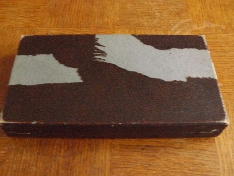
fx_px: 257
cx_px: 111
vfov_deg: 37.7
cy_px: 86
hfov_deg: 48.9
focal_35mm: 38
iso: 800
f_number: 2.8
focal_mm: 6
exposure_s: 1/4
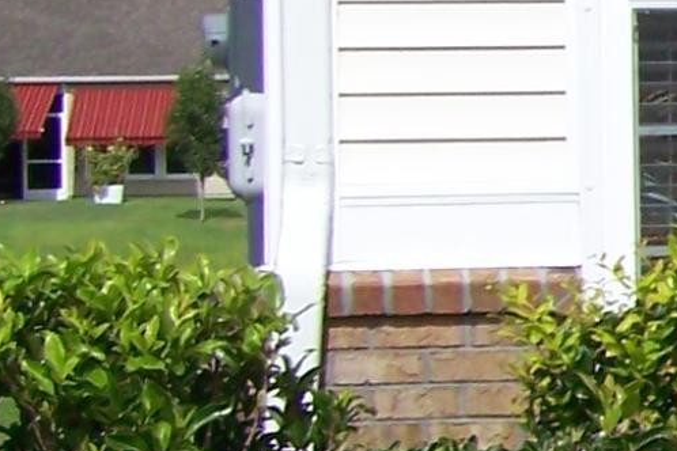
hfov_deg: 7.8
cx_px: 1786
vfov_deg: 5.8
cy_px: 216
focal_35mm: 238
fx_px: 4475
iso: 64
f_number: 4
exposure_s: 1/1000
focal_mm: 6.3
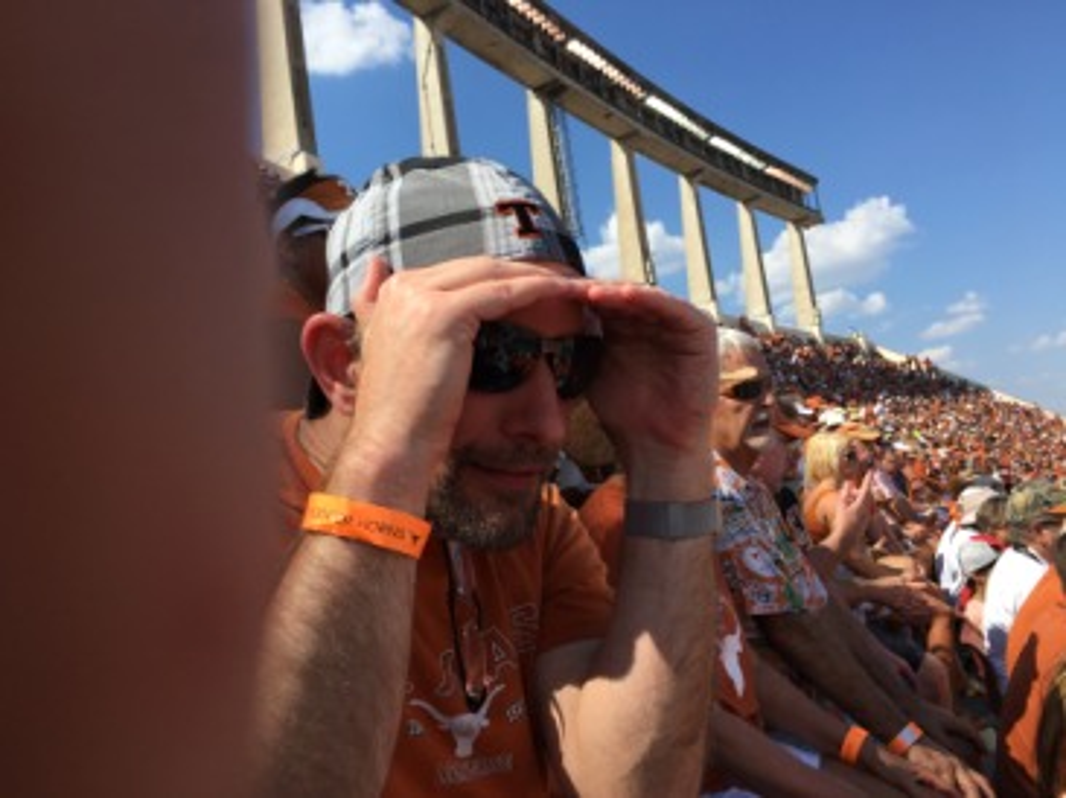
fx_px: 892
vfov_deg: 48.2
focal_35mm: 29
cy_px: 399
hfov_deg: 61.7
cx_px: 533
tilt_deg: +7.2
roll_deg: +7.3
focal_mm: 4.15
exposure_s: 1/1399
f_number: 2.2
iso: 25
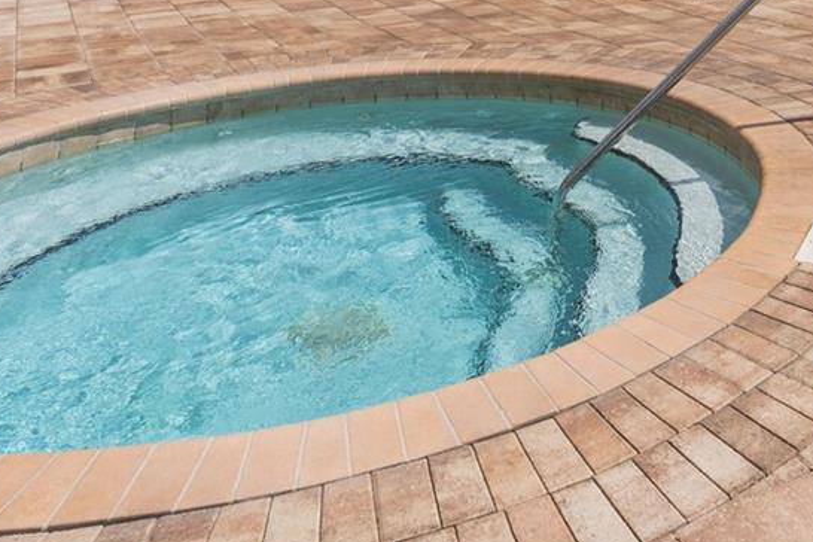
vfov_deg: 27.2
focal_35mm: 41
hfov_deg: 43.1
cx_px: 740
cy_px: -168
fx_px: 926
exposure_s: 1/1600
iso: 320
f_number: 8
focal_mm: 14
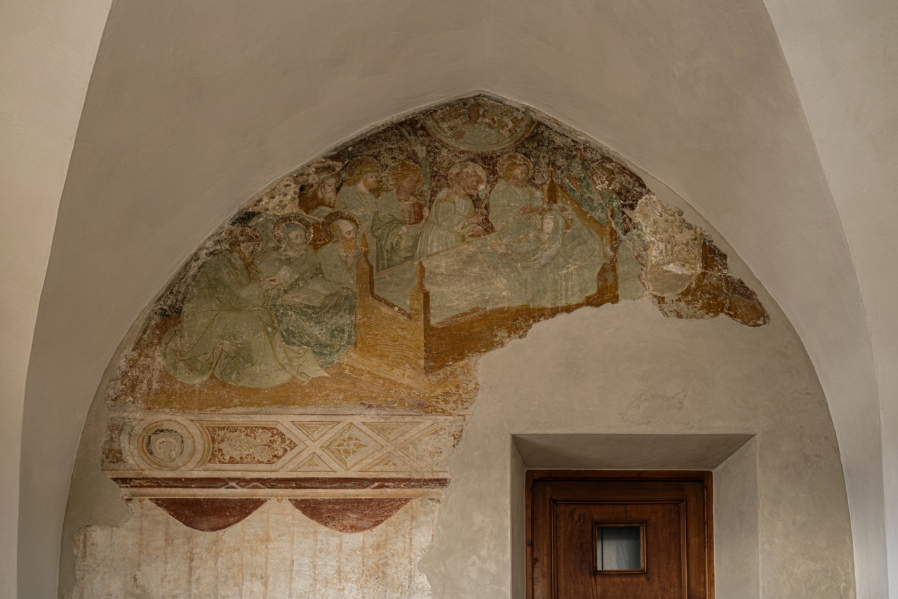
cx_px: 449
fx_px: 748
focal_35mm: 30
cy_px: 300
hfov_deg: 61.9
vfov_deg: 43.6
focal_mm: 30
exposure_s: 1/8
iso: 125
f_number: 5
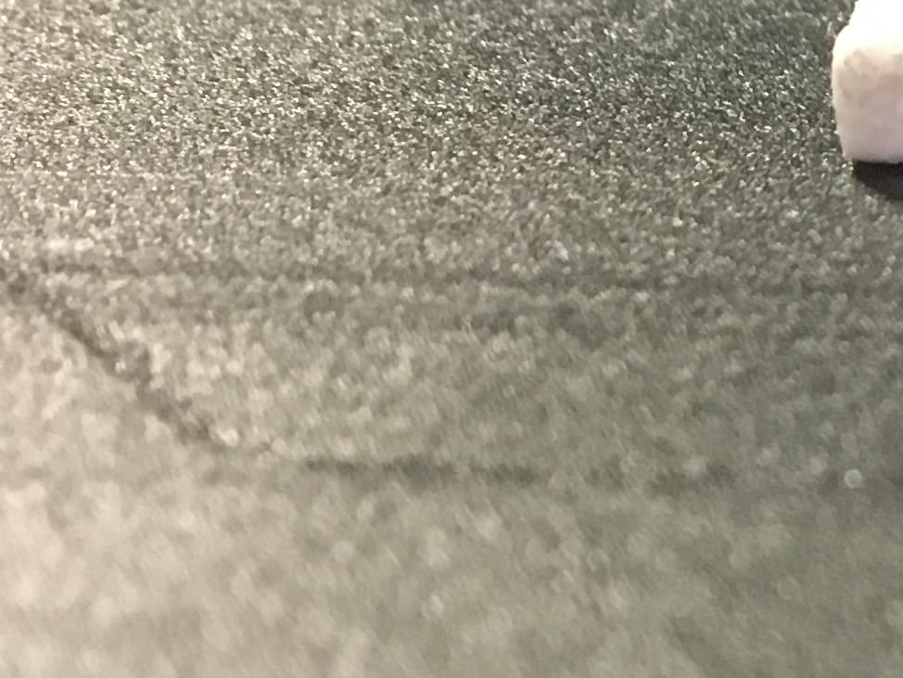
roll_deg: -1.2
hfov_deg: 14.8
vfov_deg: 12.1
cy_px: -84
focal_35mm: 120
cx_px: 1483
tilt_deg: -14.7
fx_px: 3131
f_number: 2.2
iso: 200
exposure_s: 1/17
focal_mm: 4.15
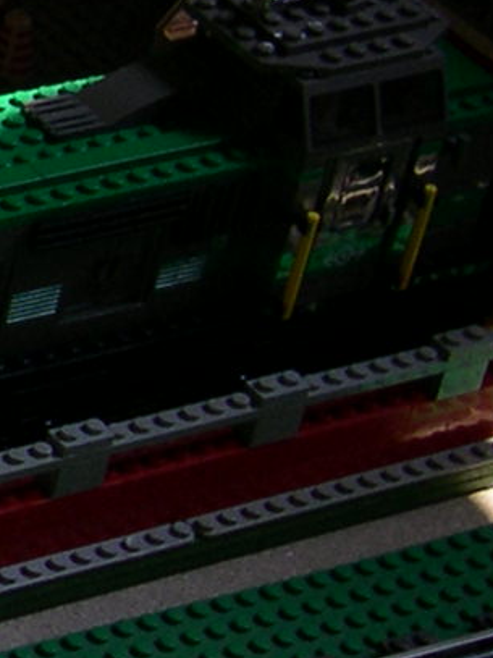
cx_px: -1269
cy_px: 141
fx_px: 4028
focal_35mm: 212
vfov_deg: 9.3
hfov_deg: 6.1
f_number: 2.8
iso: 100
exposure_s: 1/386
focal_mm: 8
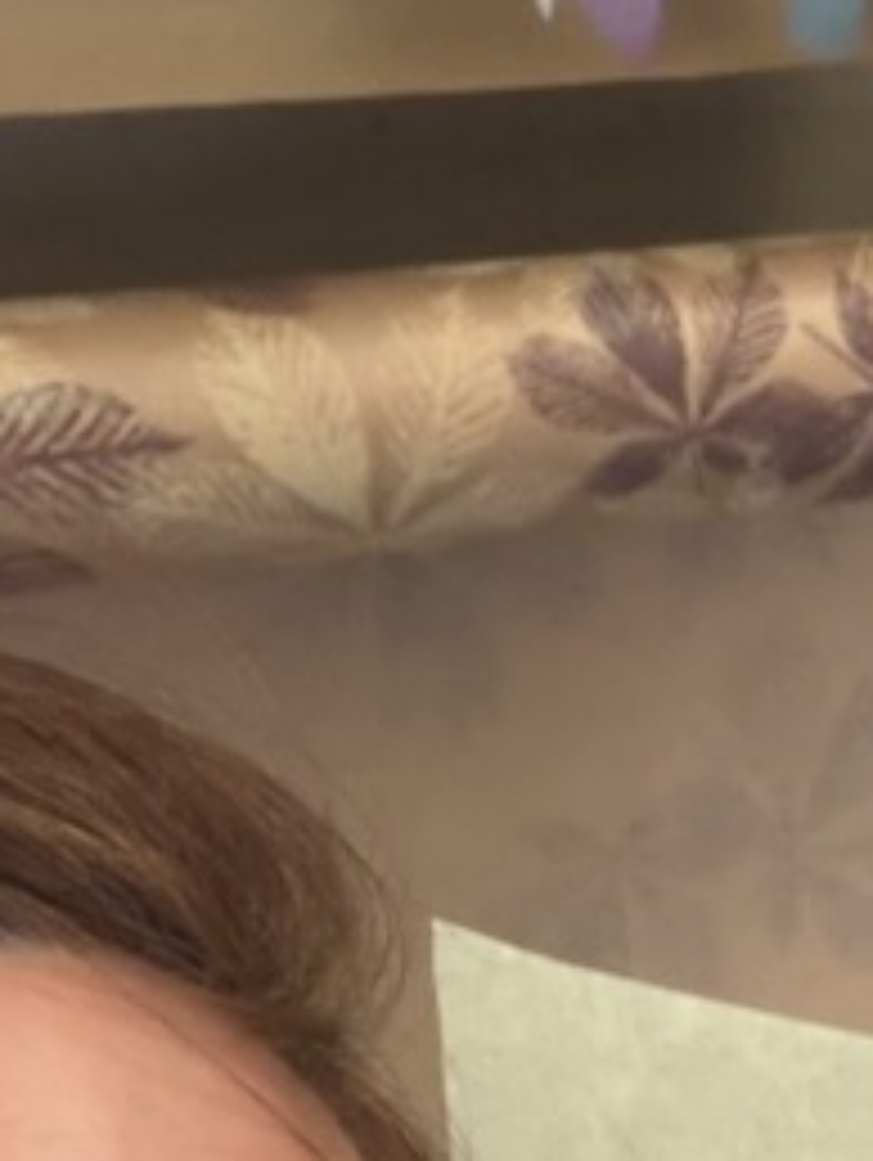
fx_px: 3995
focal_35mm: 119
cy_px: 1836
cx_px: 1458
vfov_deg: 15.1
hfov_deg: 11.7
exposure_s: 1/60
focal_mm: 2.71
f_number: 1.9
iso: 100
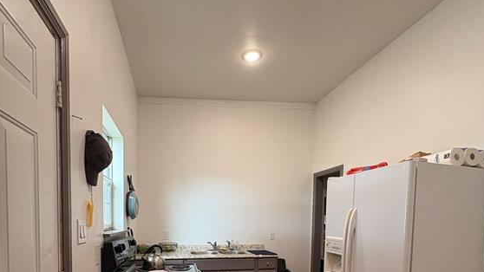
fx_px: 270
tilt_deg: -1.5
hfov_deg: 83.8
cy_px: 233
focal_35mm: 21
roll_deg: -0.4
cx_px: 245
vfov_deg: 49.1
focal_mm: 2.22
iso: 250
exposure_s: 1/60
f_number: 2.2
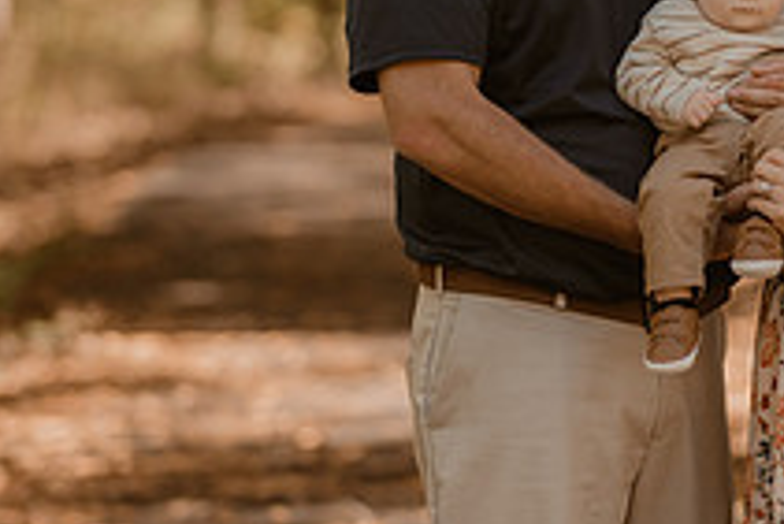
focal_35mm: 234
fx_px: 5099
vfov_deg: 5.9
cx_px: 736
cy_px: 136
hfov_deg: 8.8
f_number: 1.8
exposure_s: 1/800
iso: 320
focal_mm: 85
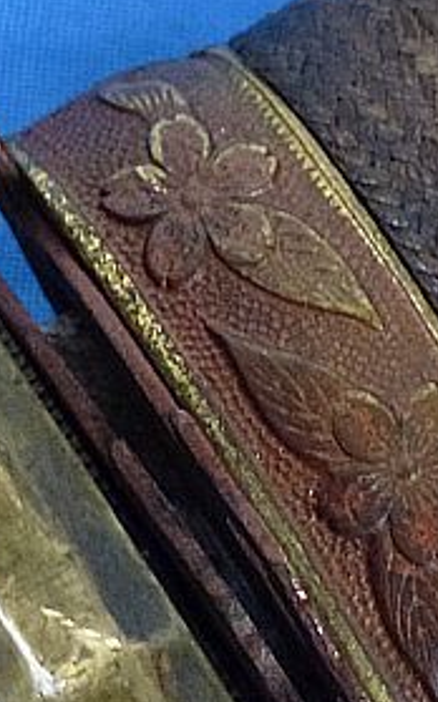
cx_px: 813
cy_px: 322
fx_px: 4132
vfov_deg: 9.7
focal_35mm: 216
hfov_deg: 5.9
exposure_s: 1/50
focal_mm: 12.7
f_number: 4.7
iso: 400
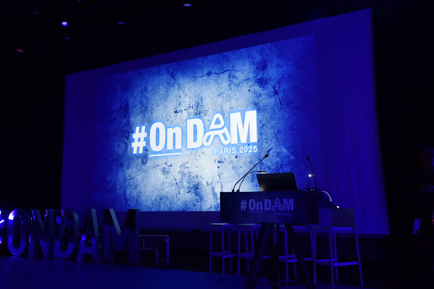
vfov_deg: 35.5
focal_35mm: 38
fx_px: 452
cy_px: 144
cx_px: 217
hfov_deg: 51.3
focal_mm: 25
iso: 1600
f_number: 5.6
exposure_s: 1/50
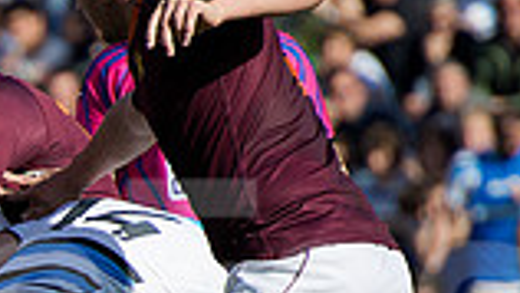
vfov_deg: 1.2
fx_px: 14317
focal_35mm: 1038
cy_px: 278
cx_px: -16
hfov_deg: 2.1
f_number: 4
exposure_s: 1/2500
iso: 500
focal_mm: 270
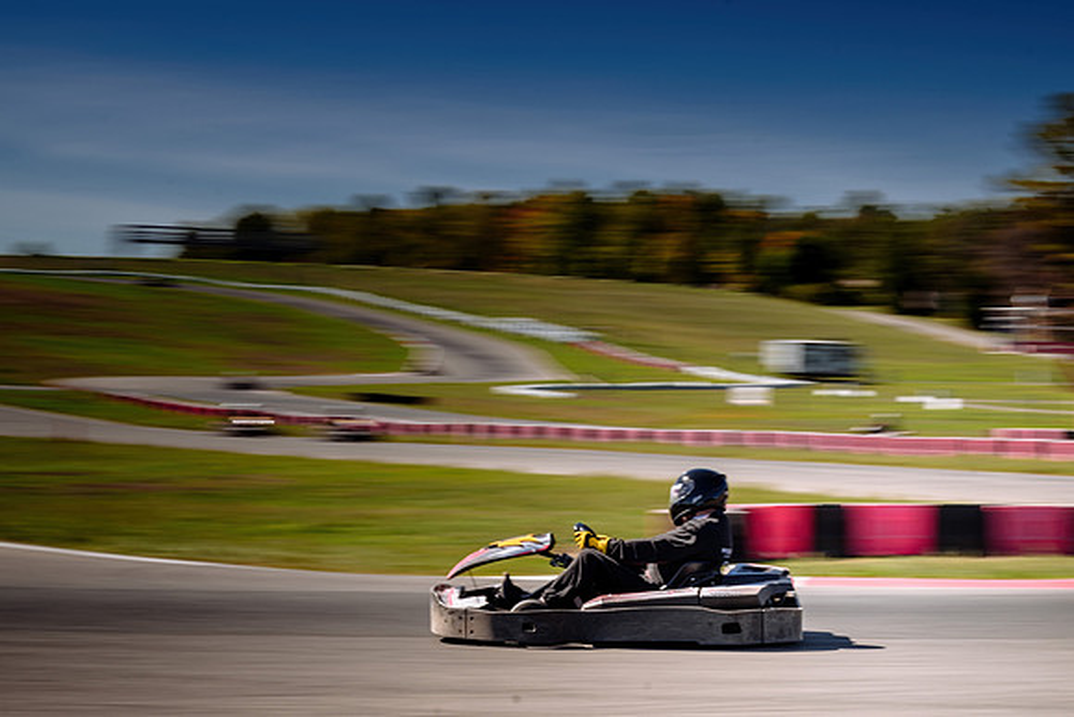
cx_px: 707
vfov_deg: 14.8
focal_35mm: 92
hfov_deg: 22.0
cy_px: 472
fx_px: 2752
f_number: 13
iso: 64
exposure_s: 1/60
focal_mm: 70
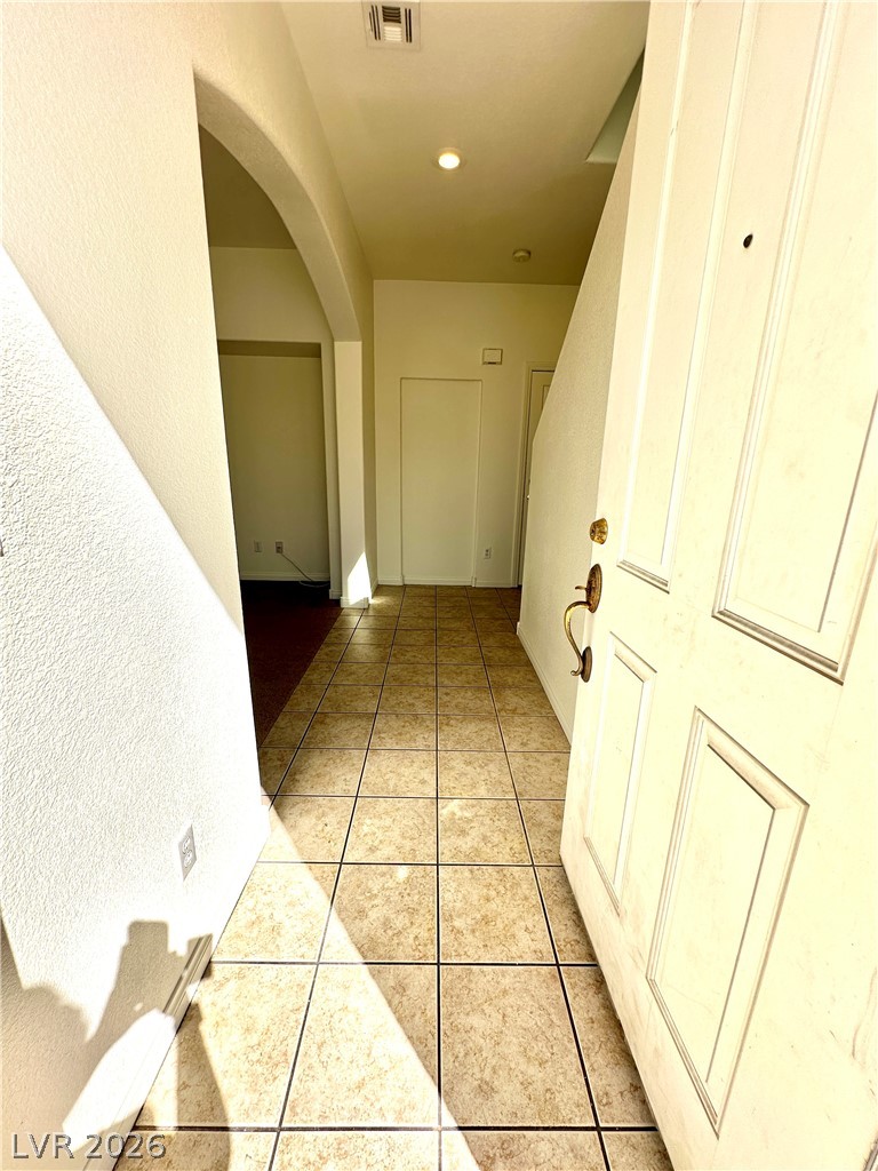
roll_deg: -0.8
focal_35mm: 14
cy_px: 586
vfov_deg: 102.1
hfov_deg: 85.7
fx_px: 473
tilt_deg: -13.8
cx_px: 439
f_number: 2.2
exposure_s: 1/754
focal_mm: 2.22
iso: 40
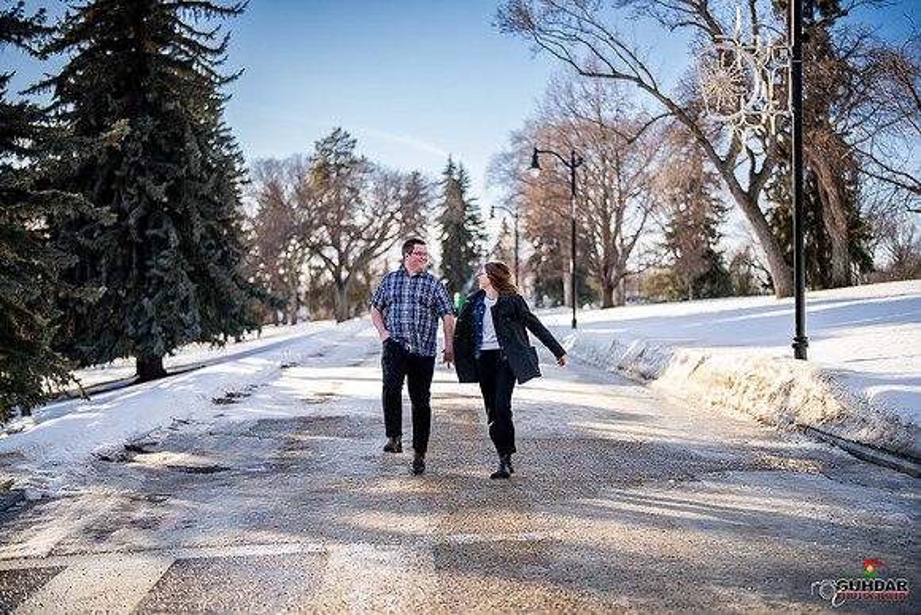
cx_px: 460
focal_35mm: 50
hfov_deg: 39.6
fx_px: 1279
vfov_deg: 27.0
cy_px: 308
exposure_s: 1/6400
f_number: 1.2
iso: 200
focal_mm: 50
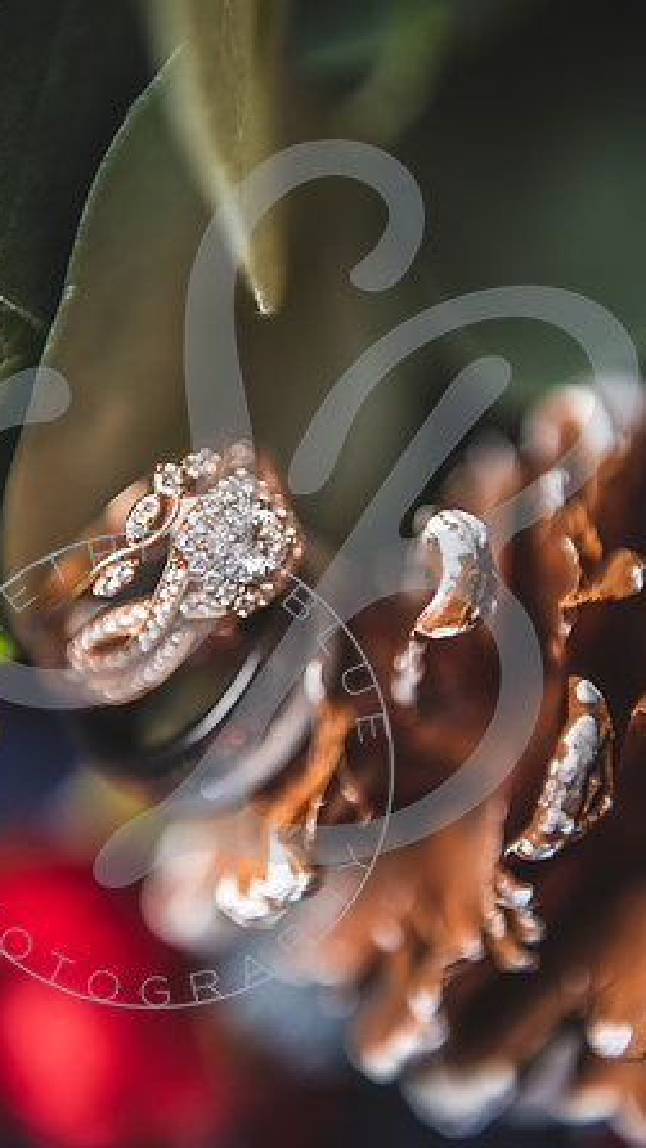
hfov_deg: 16.3
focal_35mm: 74
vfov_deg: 28.6
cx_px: 270
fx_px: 2253
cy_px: 574
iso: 500
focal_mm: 70
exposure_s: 1/125
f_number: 2.8
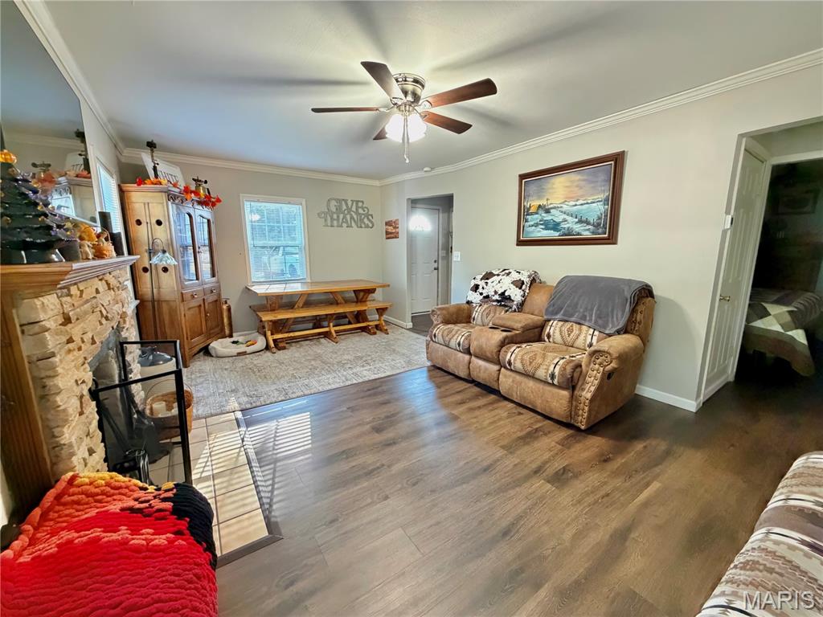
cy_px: 308
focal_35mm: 14
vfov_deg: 85.7
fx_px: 333
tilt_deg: -10.1
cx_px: 412
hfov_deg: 102.1
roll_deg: +0.3
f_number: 2.2
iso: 1000
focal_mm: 2.22
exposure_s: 1/40
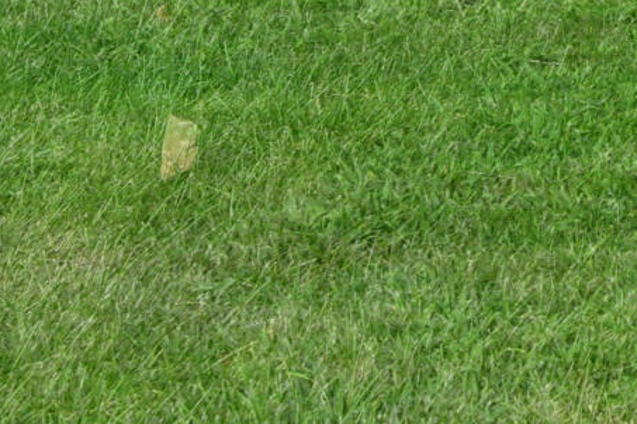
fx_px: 1875
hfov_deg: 17.5
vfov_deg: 10.8
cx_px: 924
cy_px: -631
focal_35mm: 106
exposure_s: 1/25
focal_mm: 16
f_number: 8
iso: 100
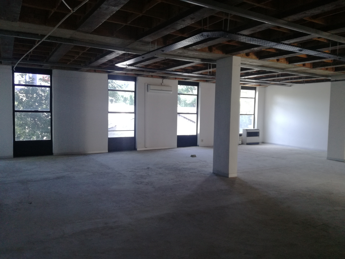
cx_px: 172
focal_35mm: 27
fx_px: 269
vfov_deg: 51.4
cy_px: 130
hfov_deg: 65.3
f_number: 2
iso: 125
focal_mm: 3.79
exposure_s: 1/30
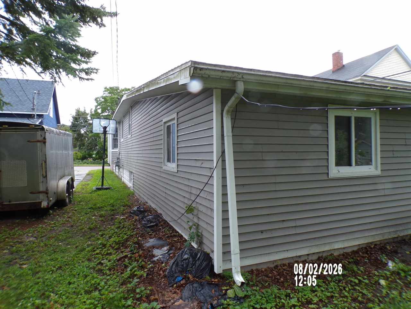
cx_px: 206
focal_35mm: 24
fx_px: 285
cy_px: 154
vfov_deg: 56.8
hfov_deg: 71.6
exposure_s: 1/80
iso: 100
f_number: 4.4
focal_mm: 4.3
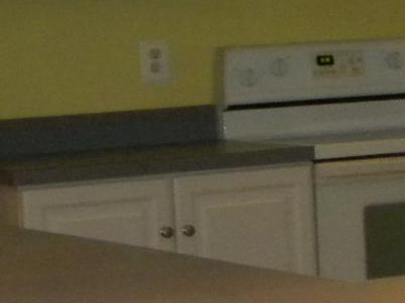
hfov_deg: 9.0
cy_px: 220
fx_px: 2444
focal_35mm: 209
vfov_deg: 7.1
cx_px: 750
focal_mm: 7.3
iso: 400
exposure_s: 1/30
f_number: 3.8
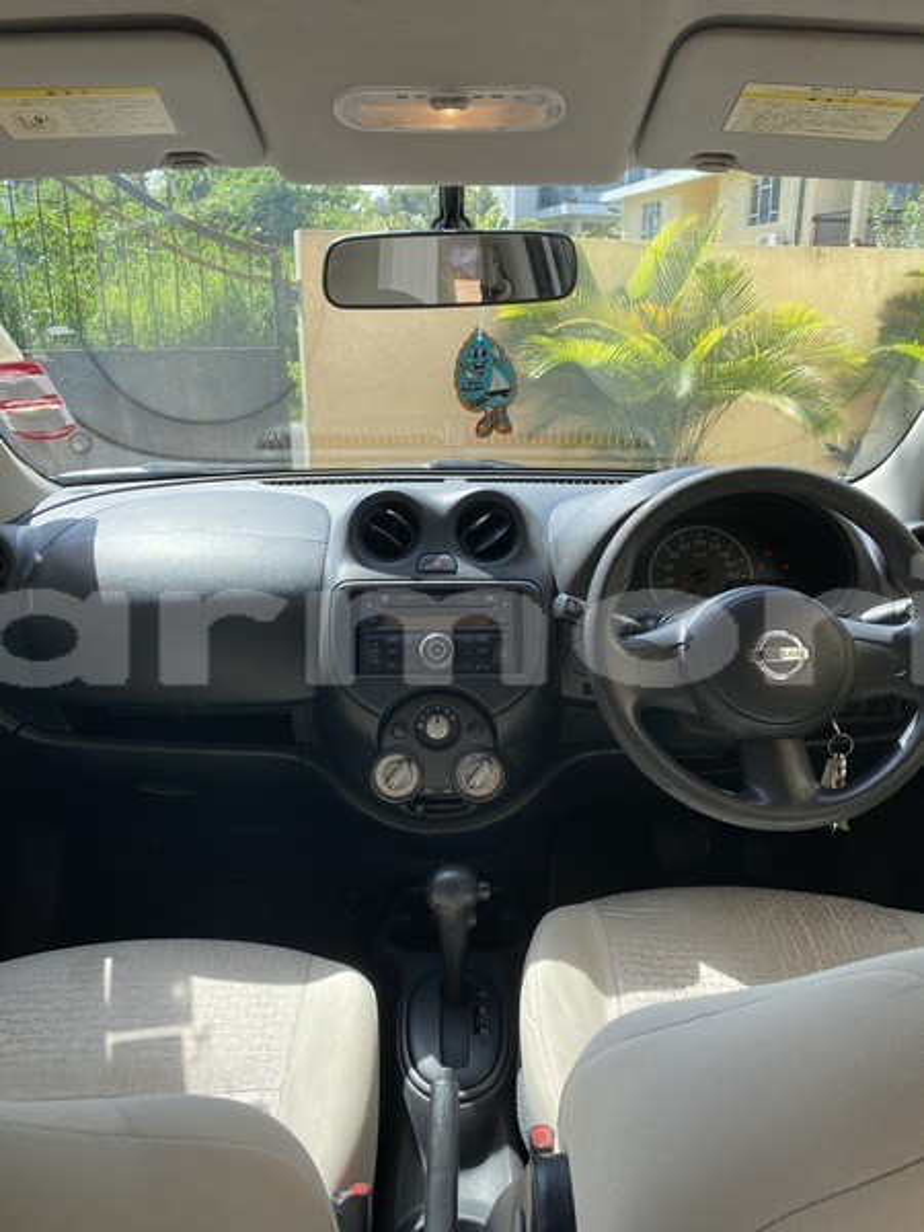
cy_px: 616
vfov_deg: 67.3
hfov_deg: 53.1
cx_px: 462
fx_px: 925
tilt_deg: -16.5
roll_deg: +0.0
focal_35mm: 26
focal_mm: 4.25
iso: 32
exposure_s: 1/633
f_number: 1.8
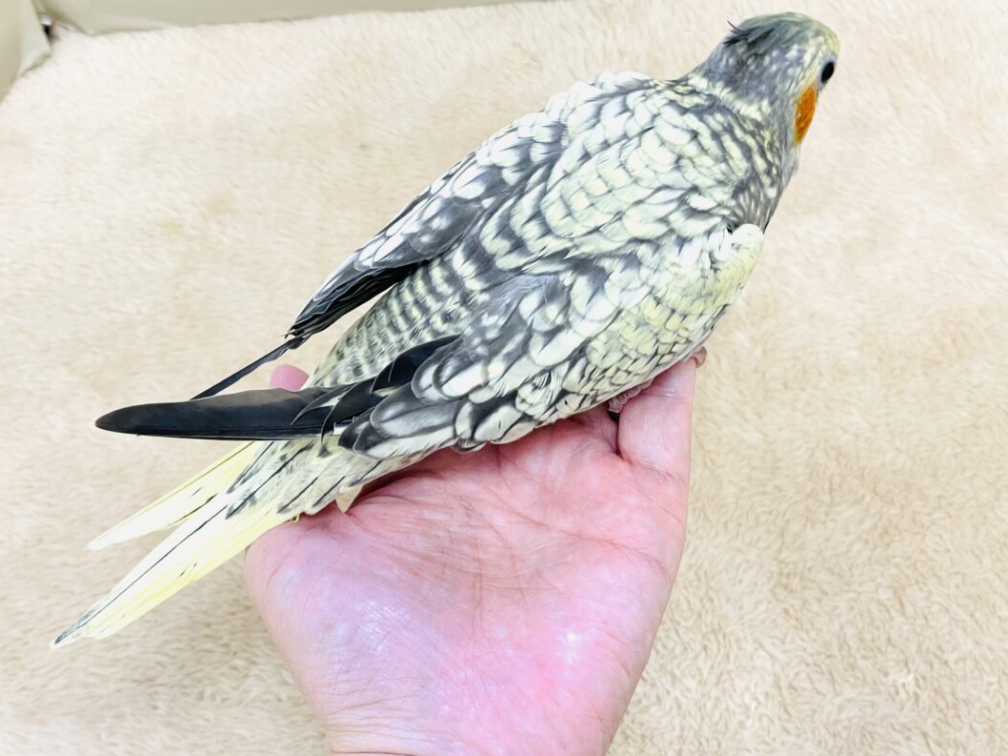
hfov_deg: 32.7
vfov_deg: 24.8
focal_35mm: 59
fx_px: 1718
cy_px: 342
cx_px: 496
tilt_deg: -57.9
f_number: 2
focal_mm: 6
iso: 125
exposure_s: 1/99
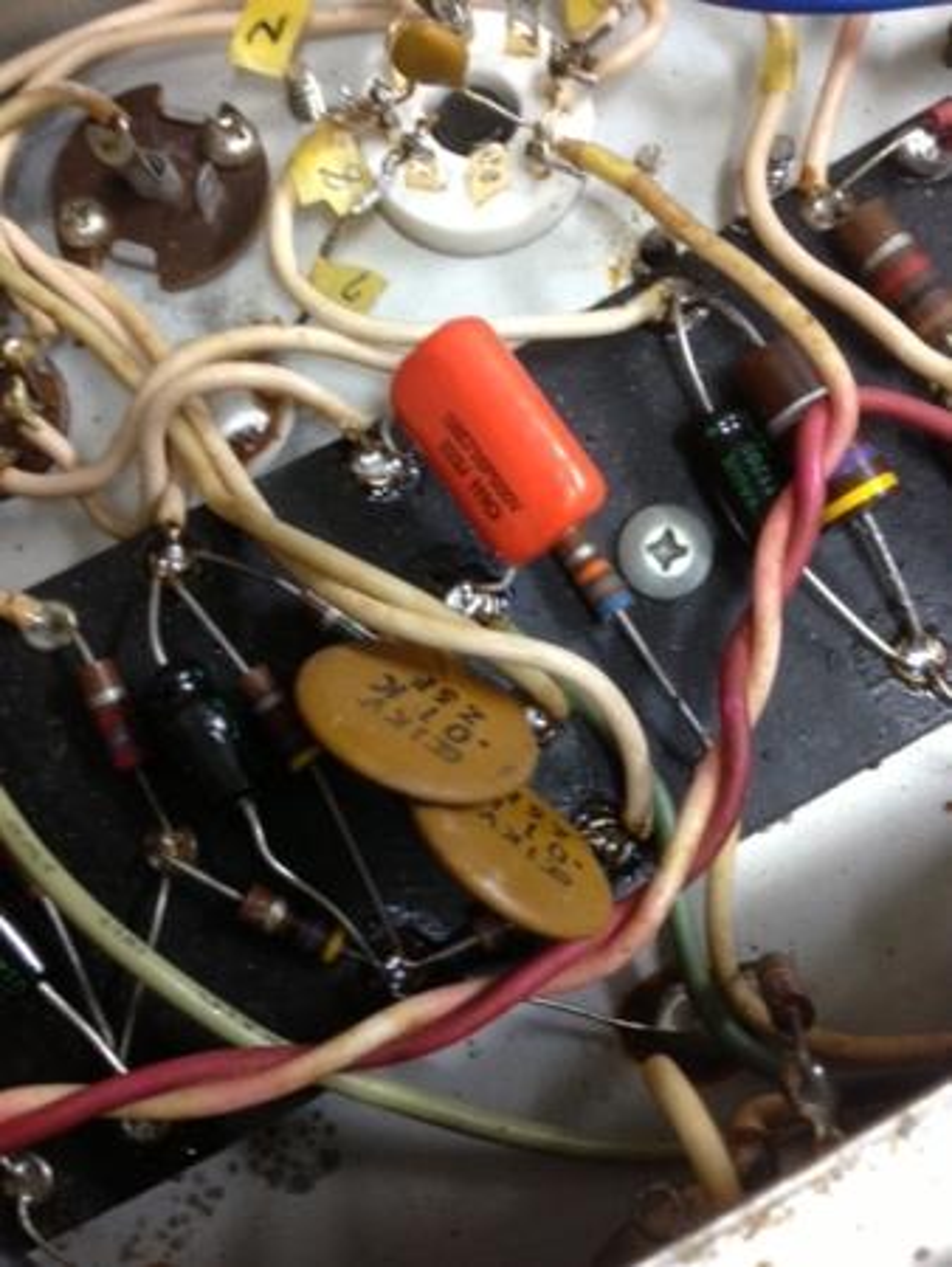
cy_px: 634
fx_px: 1209
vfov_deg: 55.3
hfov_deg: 43.0
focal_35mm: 33
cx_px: 476
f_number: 2.4
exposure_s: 1/20
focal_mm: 4.13
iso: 200
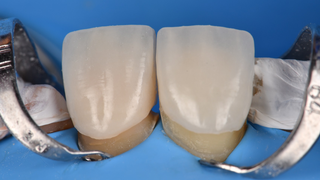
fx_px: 1128
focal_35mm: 133
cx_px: 159
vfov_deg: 9.1
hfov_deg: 16.1
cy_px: 84
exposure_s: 1/160
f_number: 32
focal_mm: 105
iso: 200
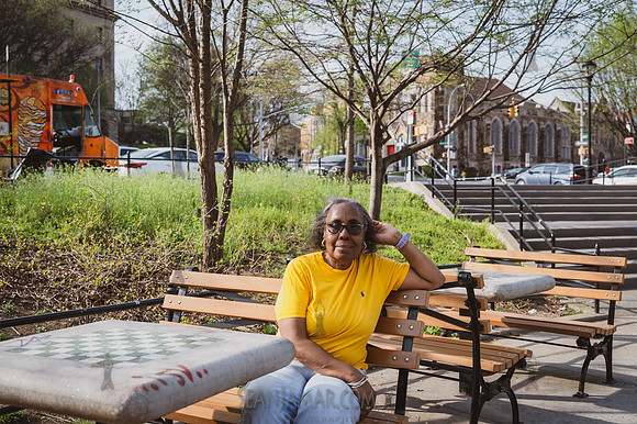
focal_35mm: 42
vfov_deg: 31.9
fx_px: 742
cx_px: 314
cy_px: 212
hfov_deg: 46.5
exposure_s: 1/800
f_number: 4.5
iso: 200
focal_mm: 41
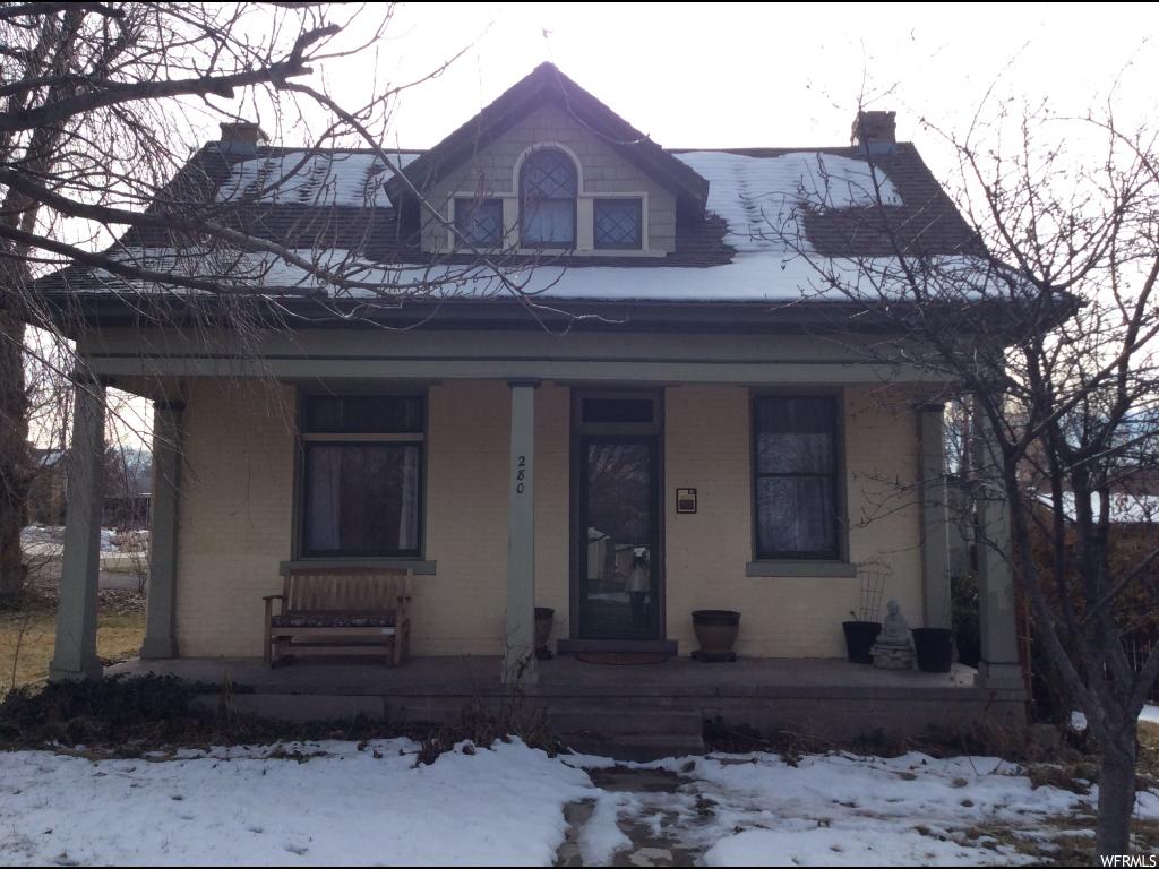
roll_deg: -0.3
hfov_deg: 56.8
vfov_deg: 44.2
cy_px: 434
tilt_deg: +3.8
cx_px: 580
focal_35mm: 32
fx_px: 1071
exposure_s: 1/1506
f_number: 2.4
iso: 32
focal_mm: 3.3
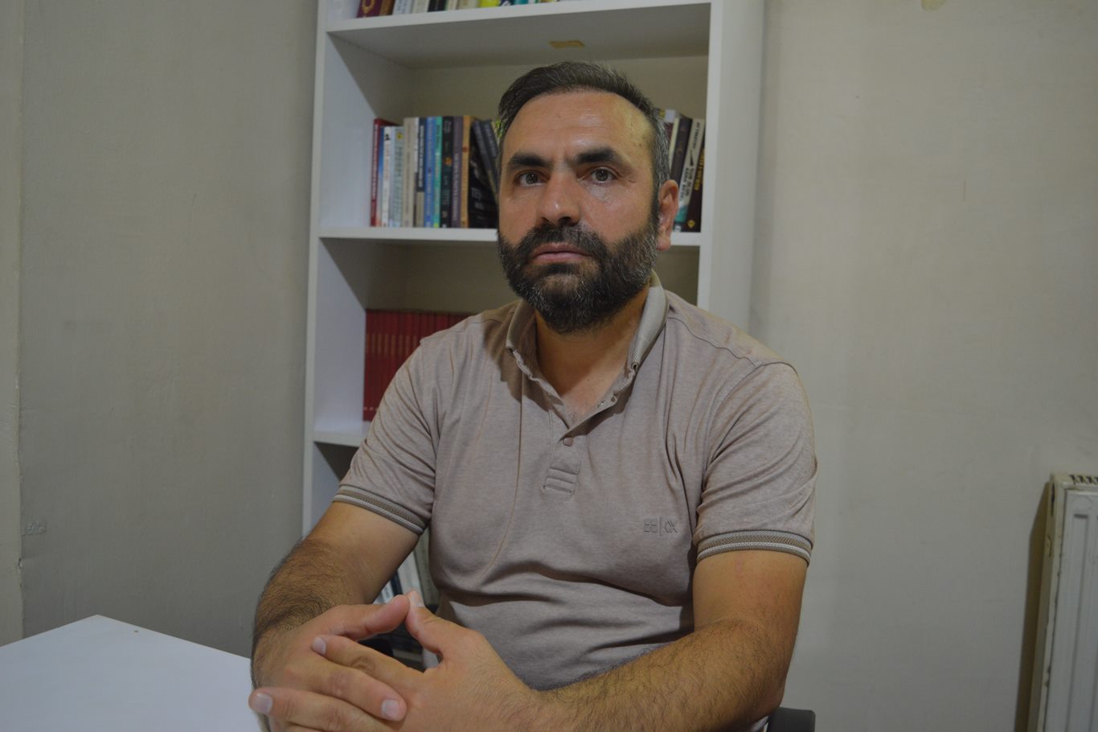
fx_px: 960
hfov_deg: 59.5
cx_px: 549
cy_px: 366
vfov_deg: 41.7
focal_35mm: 32
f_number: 3.8
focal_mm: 21
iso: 400
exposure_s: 1/30
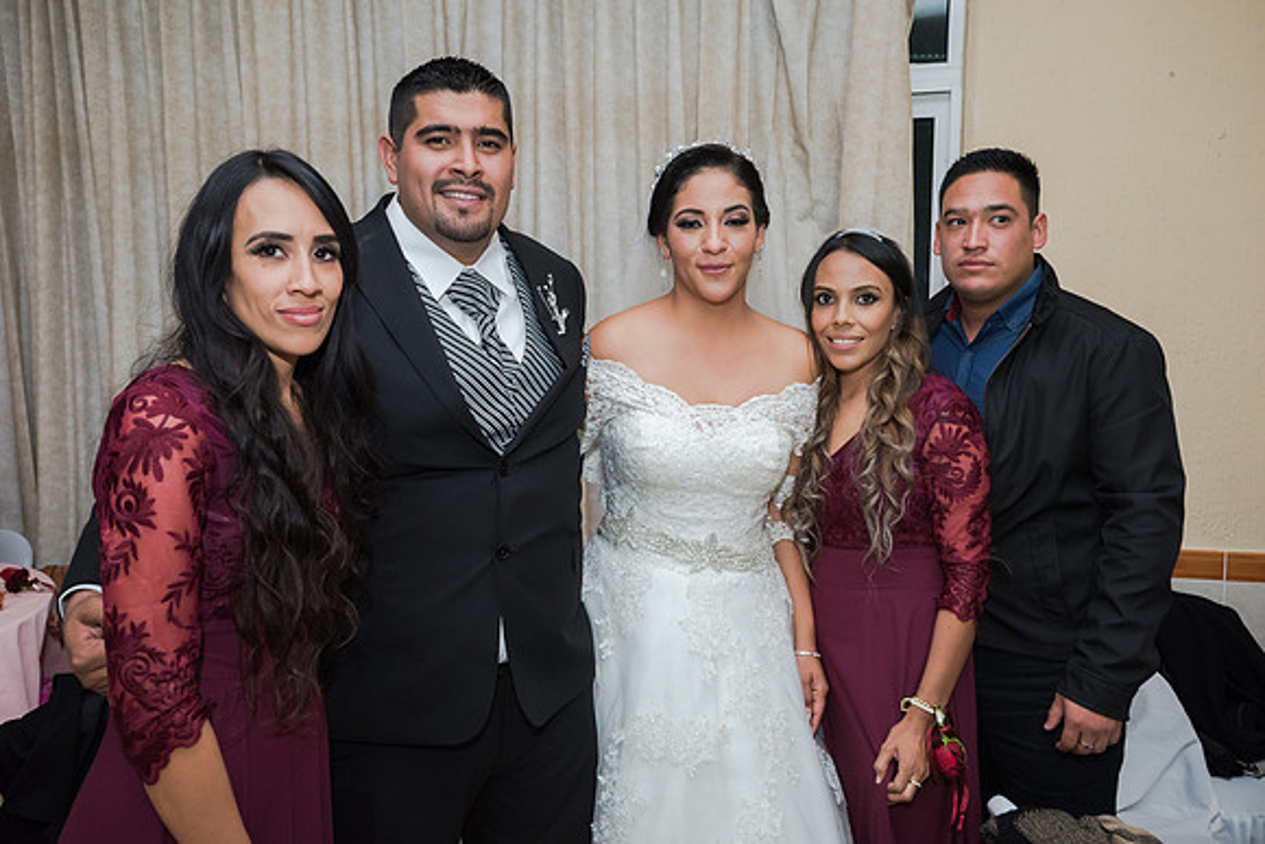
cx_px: 632
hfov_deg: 65.5
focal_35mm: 28
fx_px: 984
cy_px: 422
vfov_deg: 46.4
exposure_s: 1/100
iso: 1600
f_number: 4
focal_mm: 28
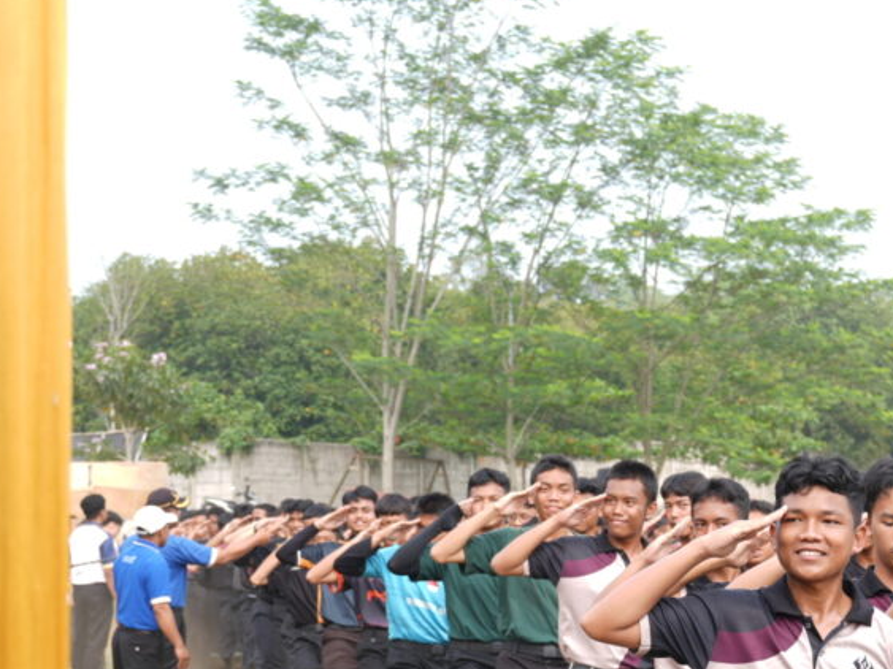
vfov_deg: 16.1
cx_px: 788
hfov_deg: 21.1
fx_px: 2347
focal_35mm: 91
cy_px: 530
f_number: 4
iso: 80
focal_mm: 35
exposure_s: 1/160
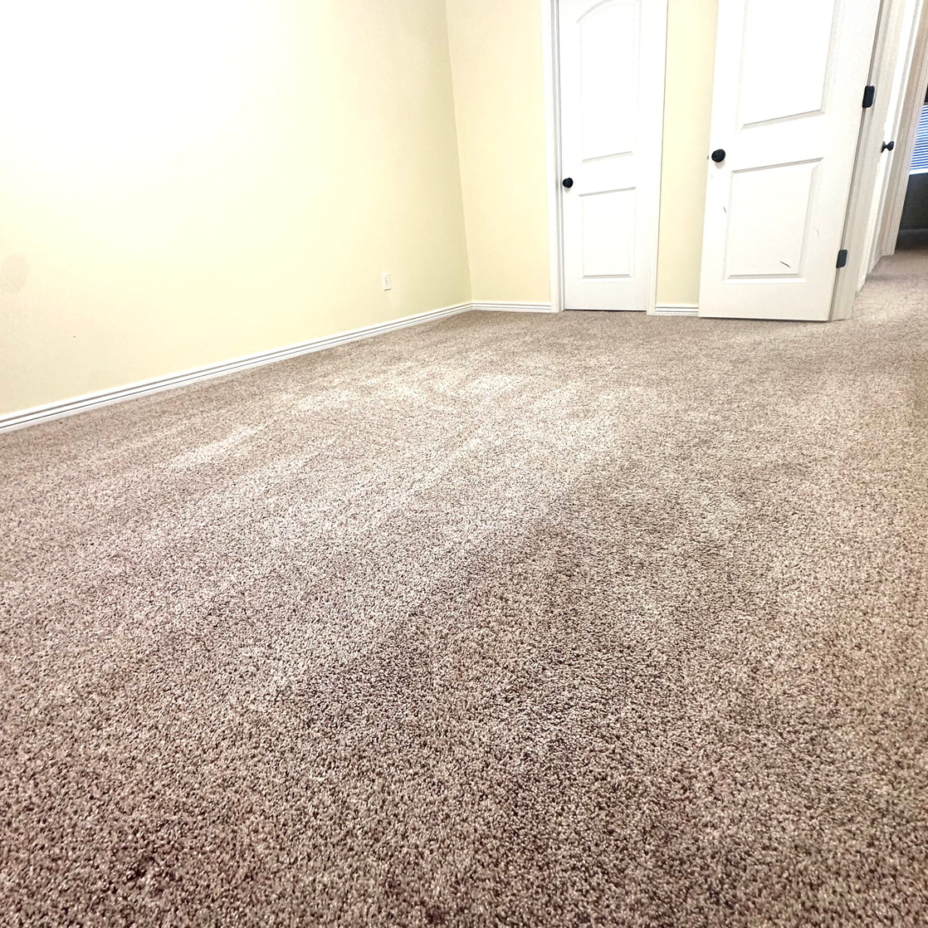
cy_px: 440
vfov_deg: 83.9
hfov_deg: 84.0
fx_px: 516
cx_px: 476
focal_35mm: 17
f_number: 2.2
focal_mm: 2.22
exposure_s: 1/60
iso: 250
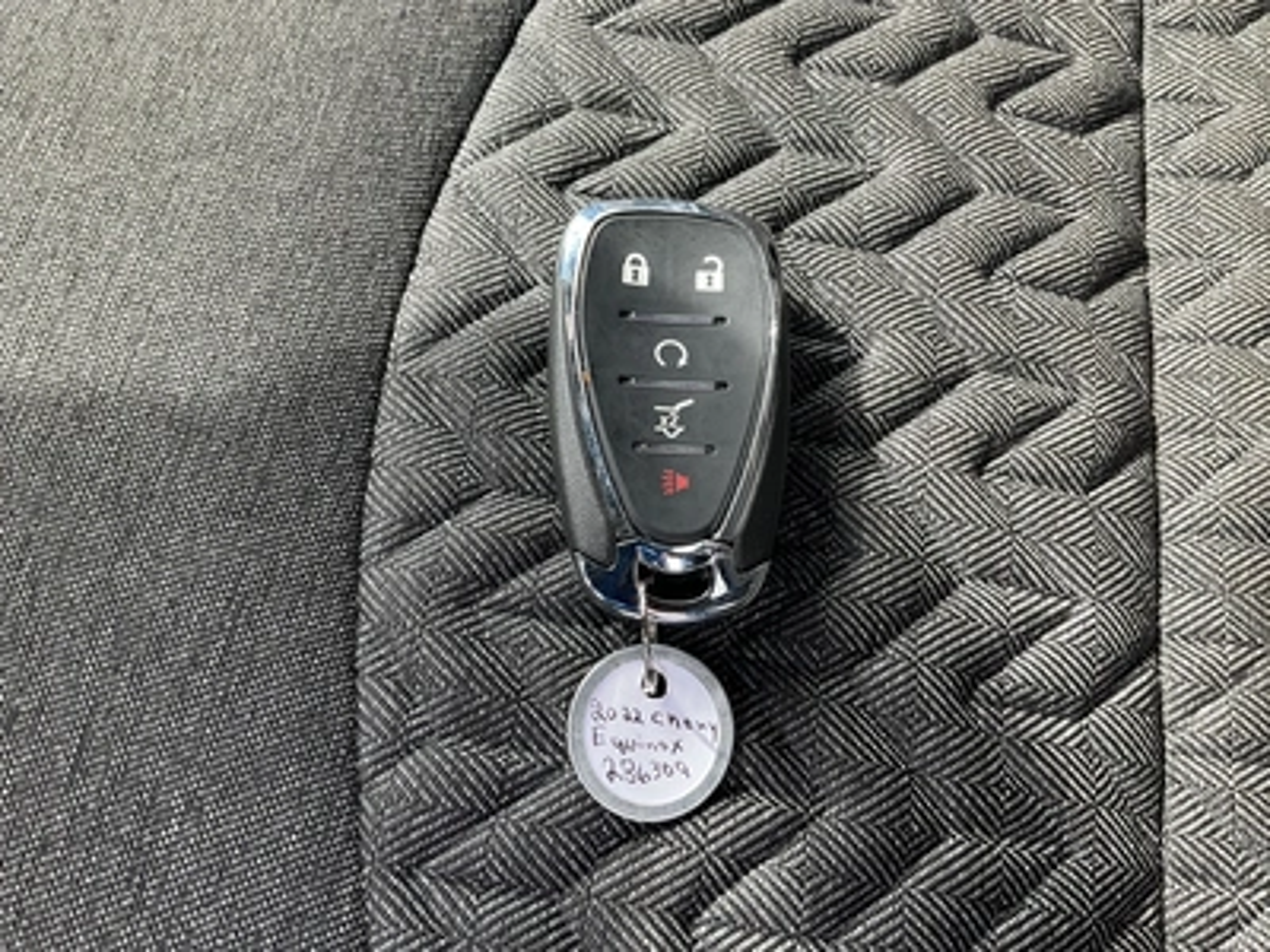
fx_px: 1064
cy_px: 476
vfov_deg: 48.2
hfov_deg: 61.7
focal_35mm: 29
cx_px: 635
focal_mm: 3
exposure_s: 1/122
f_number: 1.8
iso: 40
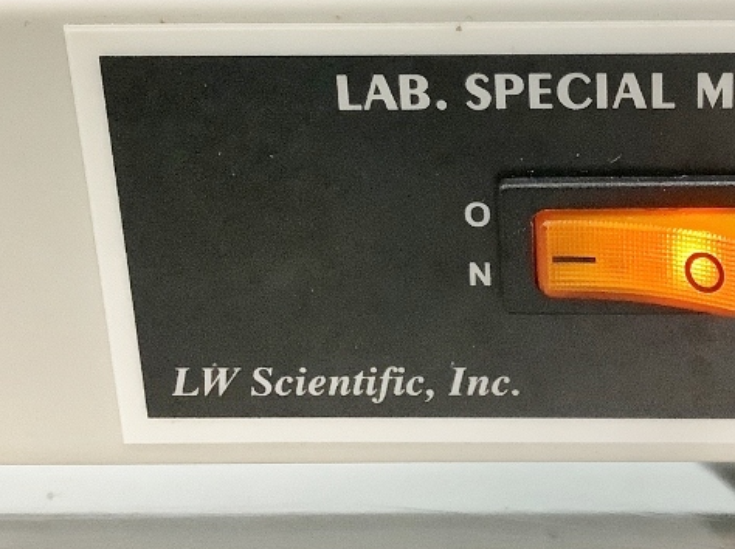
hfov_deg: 28.4
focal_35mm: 67
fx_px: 1420
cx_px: 589
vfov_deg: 21.8
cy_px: 179
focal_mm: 3.3
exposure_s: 1/60
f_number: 2.4
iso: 250
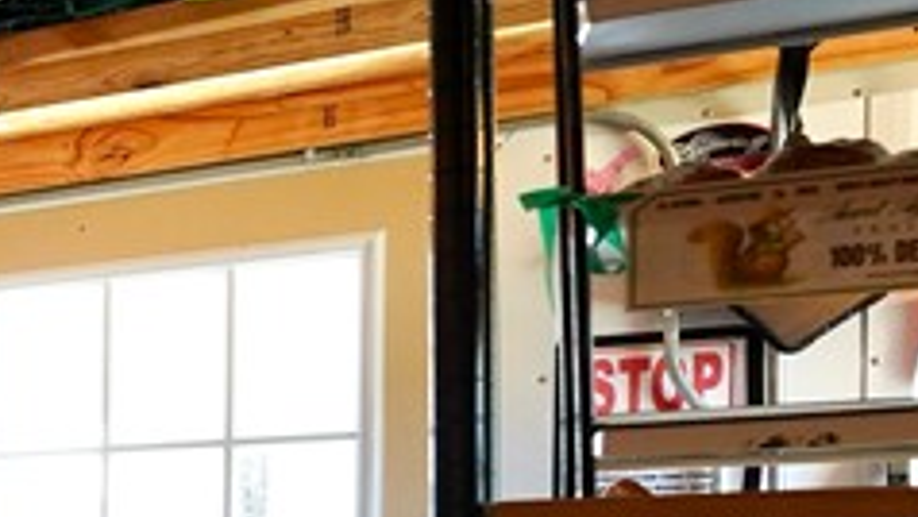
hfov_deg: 18.6
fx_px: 1631
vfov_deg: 16.9
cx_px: -953
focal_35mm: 67
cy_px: 679
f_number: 4
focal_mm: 14
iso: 1600
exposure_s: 1/160
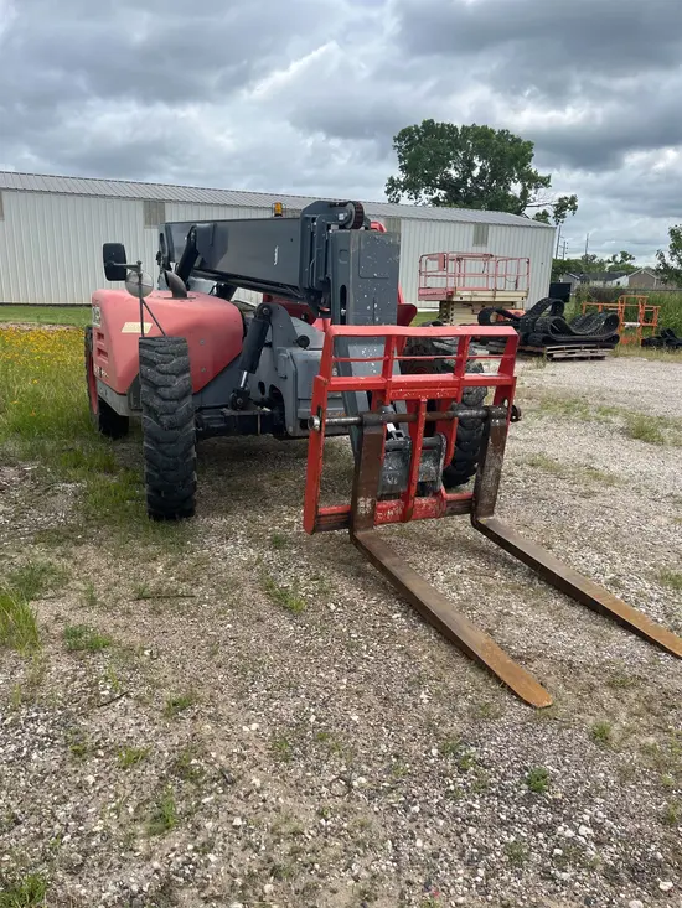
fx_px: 683
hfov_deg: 53.1
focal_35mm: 26
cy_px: 454
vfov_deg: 67.3
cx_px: 341
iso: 50
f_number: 1.6
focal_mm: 5.1
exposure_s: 1/2899
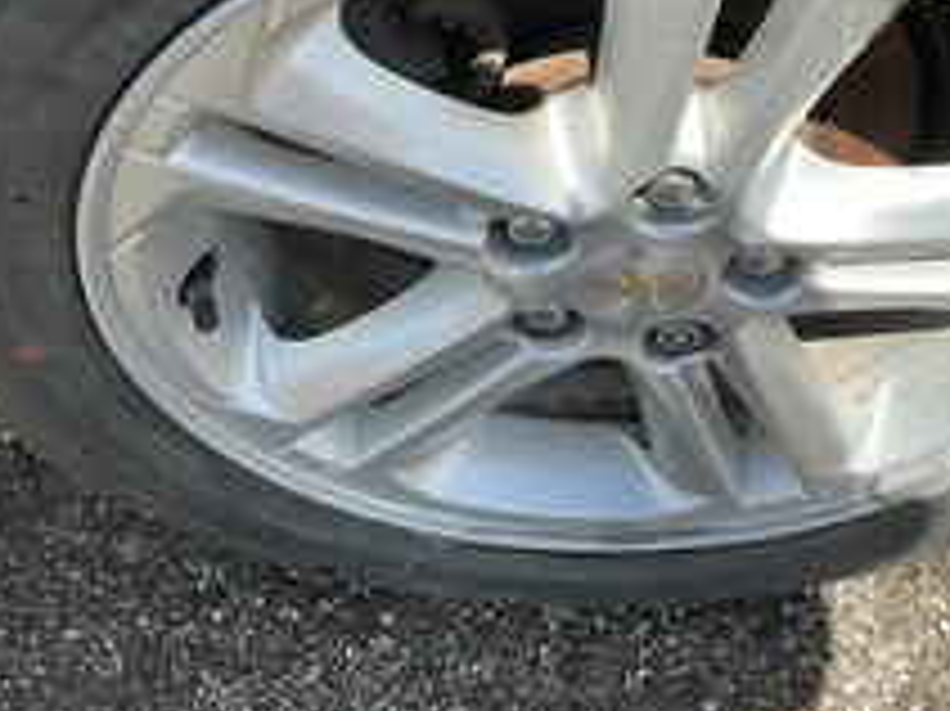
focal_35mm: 53
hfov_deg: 35.7
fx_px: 1454
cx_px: 657
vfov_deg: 26.9
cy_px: 122
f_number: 1.8
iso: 25
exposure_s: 1/728
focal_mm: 3
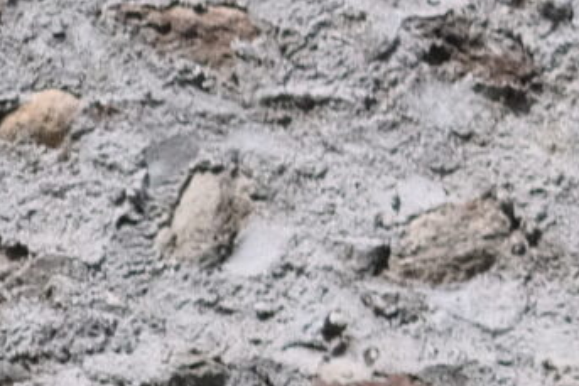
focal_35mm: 395
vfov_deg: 3.5
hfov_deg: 4.8
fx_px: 6355
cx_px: 2039
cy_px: -233
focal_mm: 35
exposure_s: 1/7000
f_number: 2.8
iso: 800
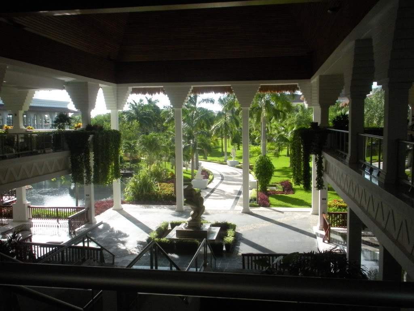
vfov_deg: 40.7
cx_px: 207
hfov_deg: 52.6
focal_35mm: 35
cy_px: 156
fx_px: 419
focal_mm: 6.3
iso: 400
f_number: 5.6
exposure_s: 1/882
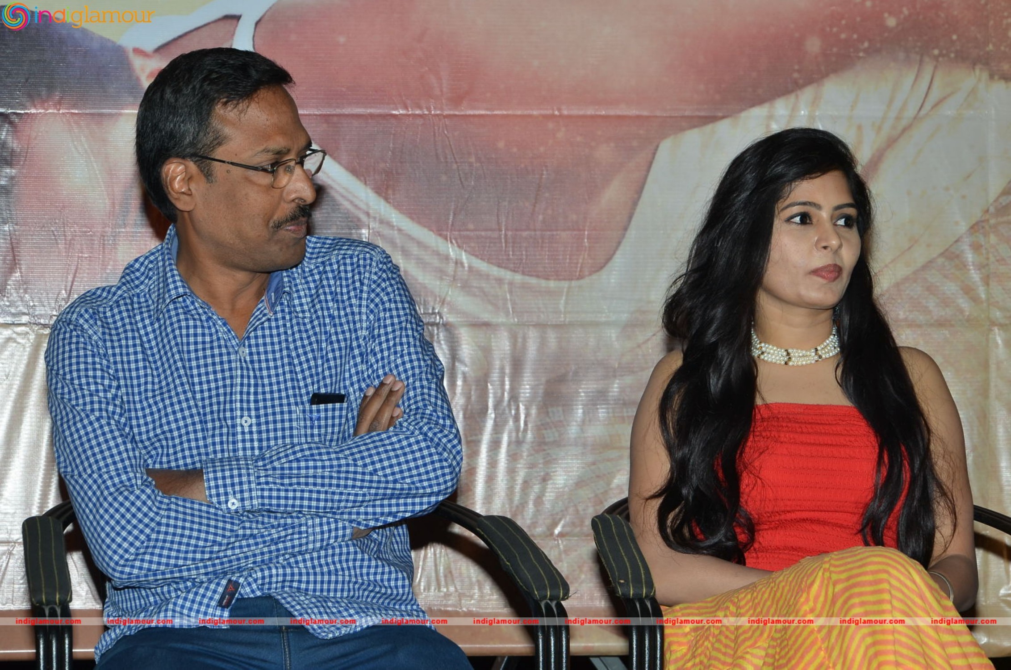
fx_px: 3363
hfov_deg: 17.1
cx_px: 506
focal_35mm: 120
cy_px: 335
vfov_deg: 11.4
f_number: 6.3
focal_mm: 80
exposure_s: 1/125
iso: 320
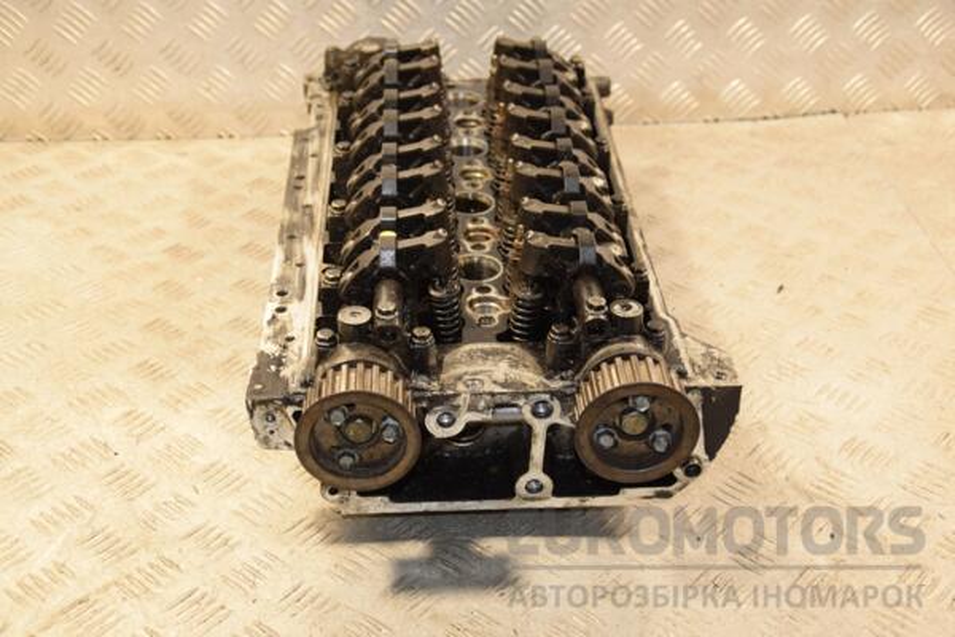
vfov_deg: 26.5
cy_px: 318
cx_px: 478
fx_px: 1353
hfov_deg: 38.9
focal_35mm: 51
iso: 800
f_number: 5
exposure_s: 1/200
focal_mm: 34
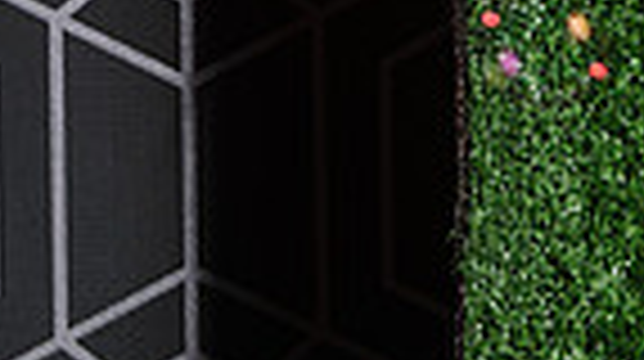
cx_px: 1192
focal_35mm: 317
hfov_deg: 6.6
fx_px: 5406
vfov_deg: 3.8
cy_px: 215
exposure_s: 1/200
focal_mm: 70
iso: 64
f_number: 4.5
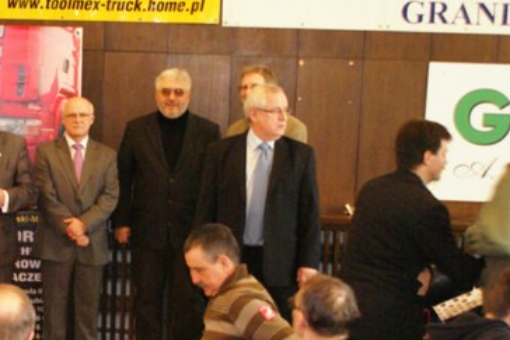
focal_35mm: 75
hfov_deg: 26.4
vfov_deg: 18.0
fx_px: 1063
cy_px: 276
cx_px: 83
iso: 1600
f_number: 4.5
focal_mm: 26
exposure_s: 1/15
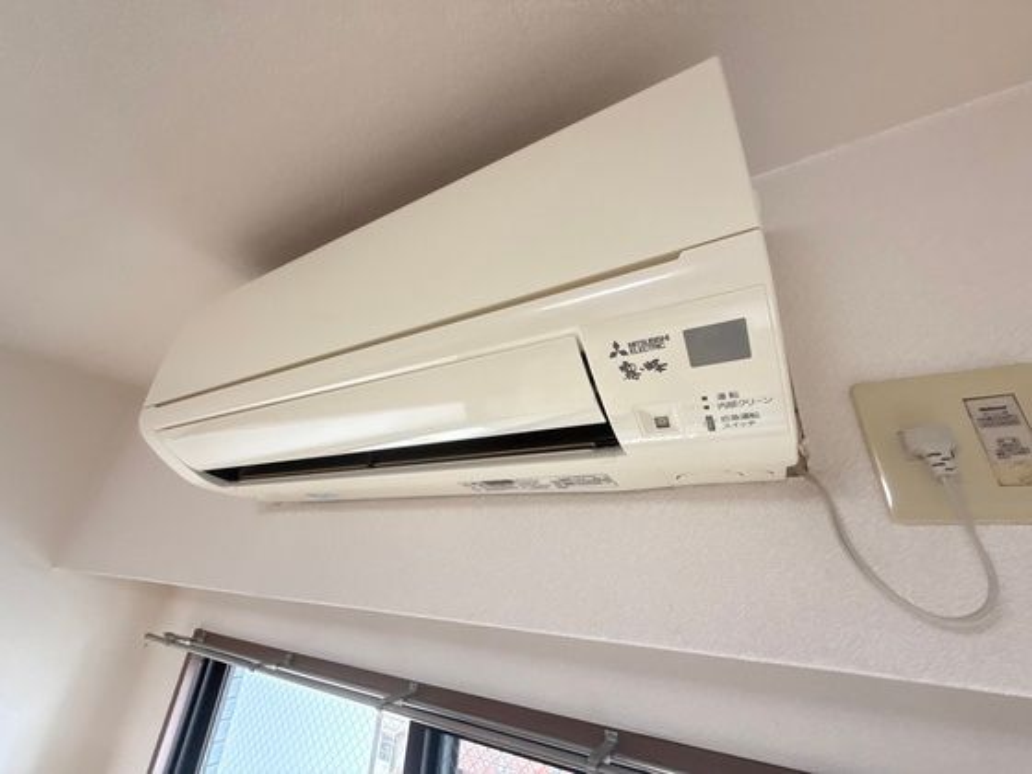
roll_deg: -4.3
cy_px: 387
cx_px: 516
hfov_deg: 102.1
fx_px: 417
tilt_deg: +25.1
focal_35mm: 14
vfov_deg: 85.7
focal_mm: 2.22
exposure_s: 1/80
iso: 320
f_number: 2.2
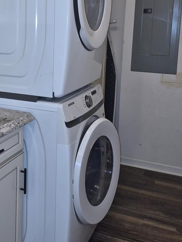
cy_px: 71
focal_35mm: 47
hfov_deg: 29.8
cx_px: 24
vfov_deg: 39.7
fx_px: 329
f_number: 1.8
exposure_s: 1/40
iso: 100
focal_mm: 5.4
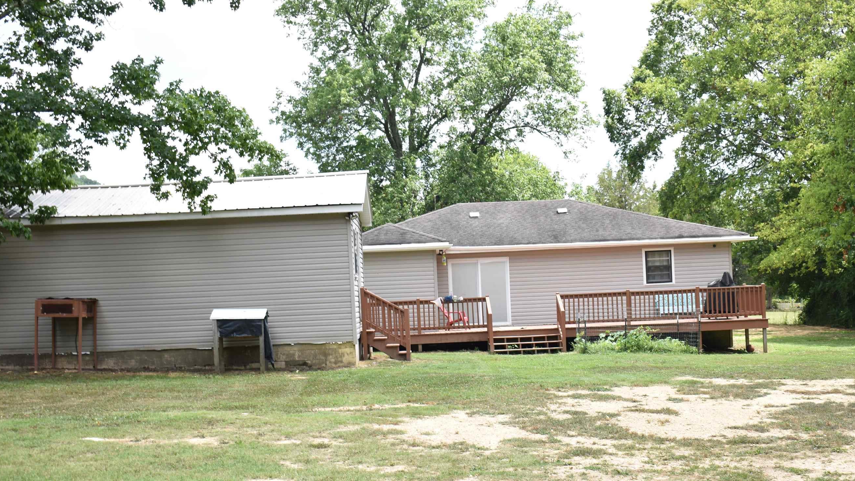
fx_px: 1216
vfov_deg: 22.3
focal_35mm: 54
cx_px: 459
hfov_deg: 38.7
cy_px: 292
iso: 100
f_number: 4.2
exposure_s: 1/200
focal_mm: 29
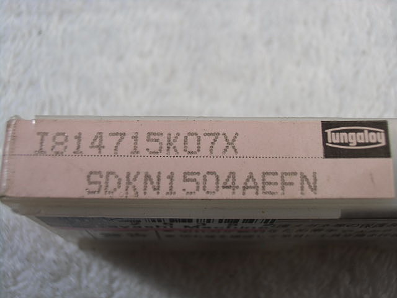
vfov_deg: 30.9
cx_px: 198
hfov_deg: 40.4
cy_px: 149
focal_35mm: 47
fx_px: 539
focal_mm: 8.29
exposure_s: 1/80
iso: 100
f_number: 4.2
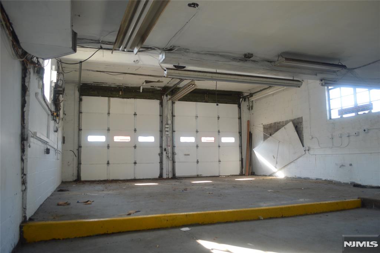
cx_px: 190
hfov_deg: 67.4
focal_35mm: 27
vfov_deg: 47.8
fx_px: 285
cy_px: 126
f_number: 4
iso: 400
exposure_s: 1/60
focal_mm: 18
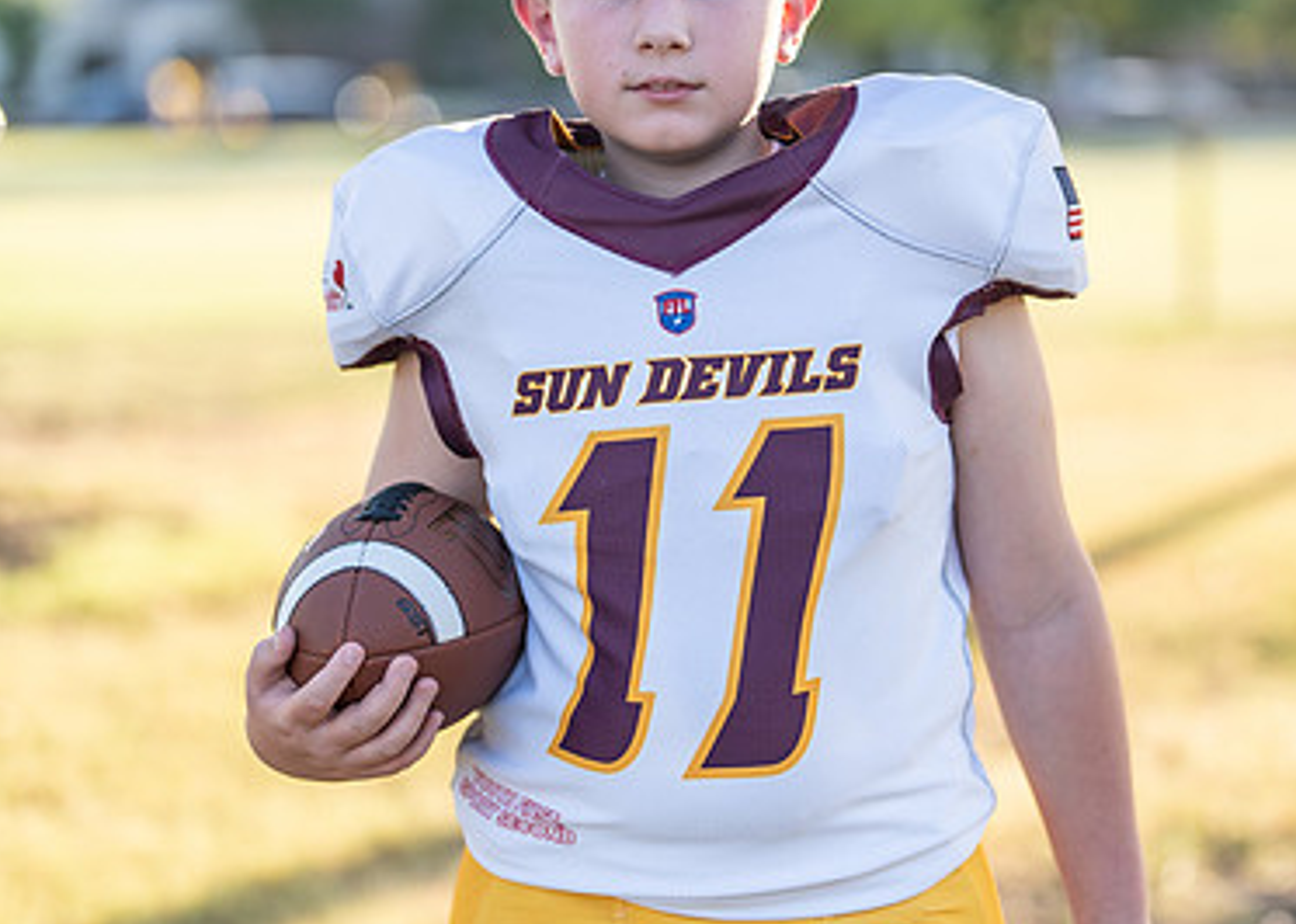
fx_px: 3311
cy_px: 358
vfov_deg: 15.9
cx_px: 774
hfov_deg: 22.1
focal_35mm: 90
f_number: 1.2
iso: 100
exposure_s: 1/1250
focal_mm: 50
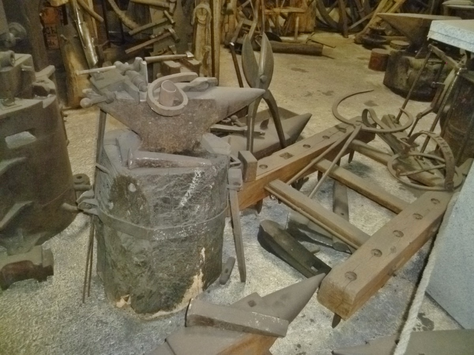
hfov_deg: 63.4
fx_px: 383
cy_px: 178
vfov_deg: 49.7
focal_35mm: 28
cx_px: 237
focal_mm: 5
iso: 800
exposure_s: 1/30
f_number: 3.3
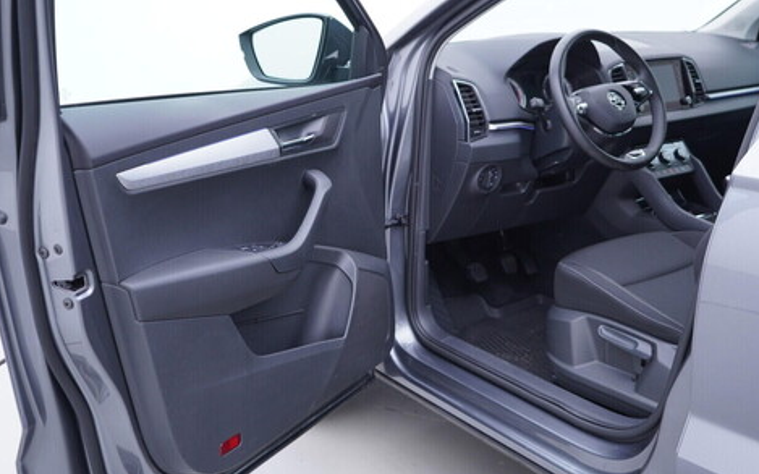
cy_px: 180
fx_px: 889
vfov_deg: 29.7
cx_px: 405
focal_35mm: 43
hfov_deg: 46.2
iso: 160
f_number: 2.8
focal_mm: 24
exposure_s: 1/40
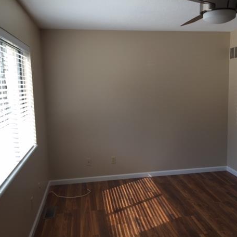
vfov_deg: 46.0
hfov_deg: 45.8
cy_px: 123
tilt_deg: -8.0
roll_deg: -0.2
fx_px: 279
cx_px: 142
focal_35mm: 36
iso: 32
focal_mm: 4.15
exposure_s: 1/388
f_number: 2.2
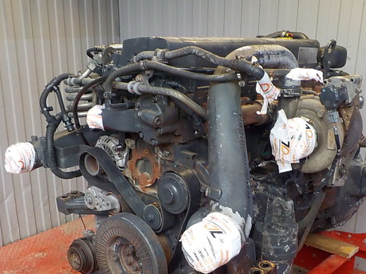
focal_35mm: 41
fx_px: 433
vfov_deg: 34.8
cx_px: 218
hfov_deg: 45.5
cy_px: 180
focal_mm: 4.1
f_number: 3.3
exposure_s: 1/30
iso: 280
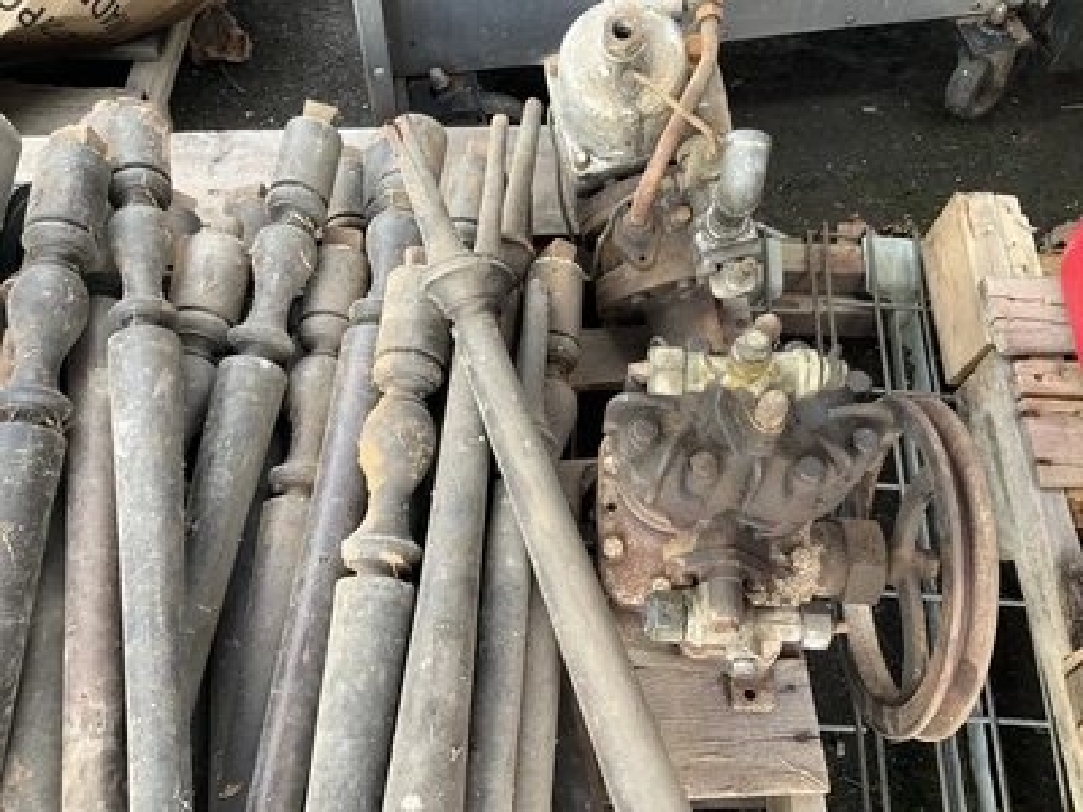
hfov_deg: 61.7
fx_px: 907
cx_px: 542
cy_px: 406
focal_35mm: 29
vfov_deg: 48.2
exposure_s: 1/95
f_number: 1.8
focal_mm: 3
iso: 64
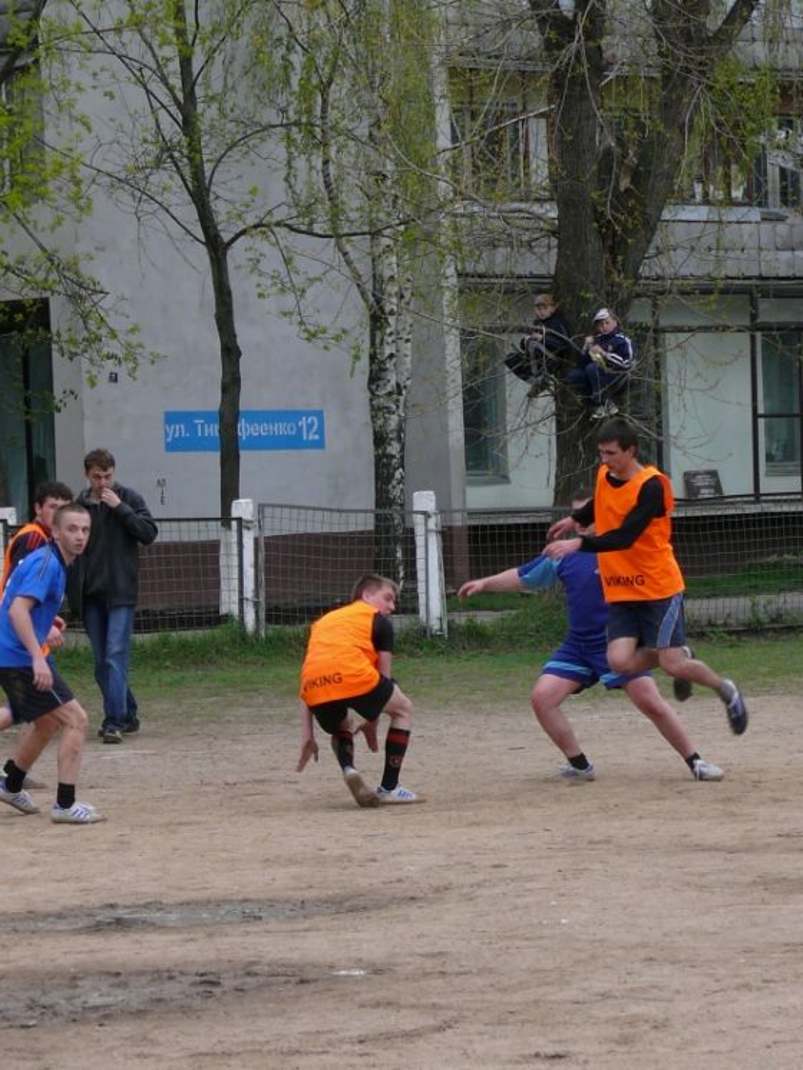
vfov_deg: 11.2
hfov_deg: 8.4
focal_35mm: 176
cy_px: 535
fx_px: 5441
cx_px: 402
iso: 100
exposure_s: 1/250
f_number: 4
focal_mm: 20.9
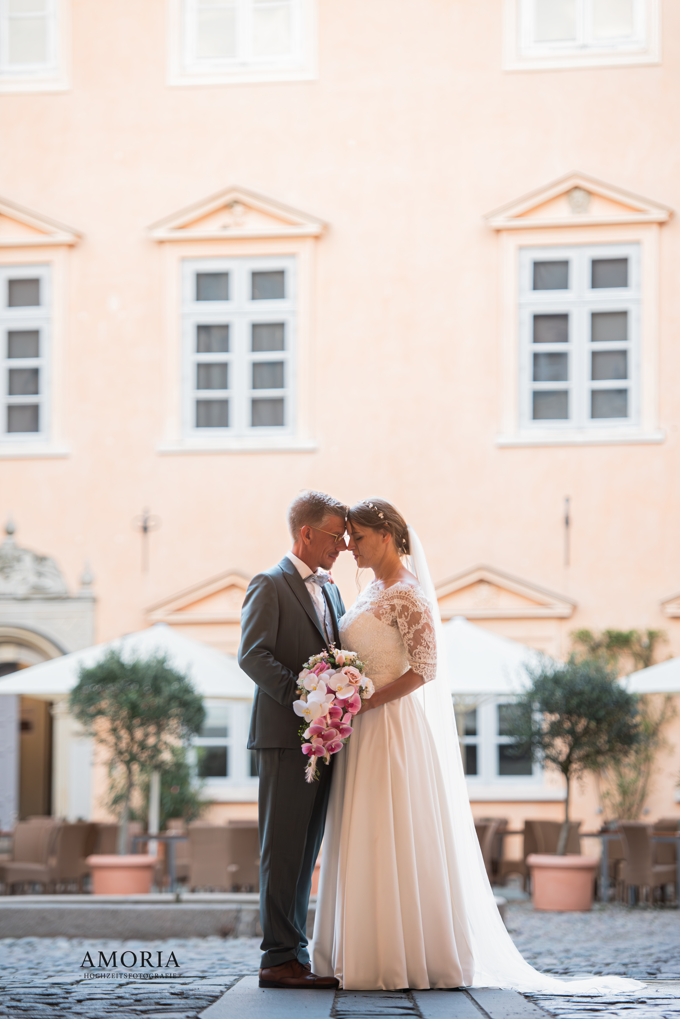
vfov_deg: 15.6
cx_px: 342
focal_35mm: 131
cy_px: 510
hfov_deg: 10.5
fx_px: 3712
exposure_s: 1/160
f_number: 2.8
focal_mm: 130
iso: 640
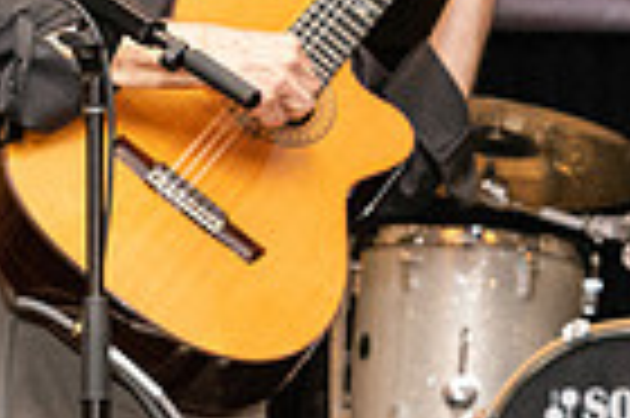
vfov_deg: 4.4
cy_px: 115
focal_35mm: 311
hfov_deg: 6.6
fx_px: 5436
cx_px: 612
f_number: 6.3
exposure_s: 1/200
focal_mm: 75
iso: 6400
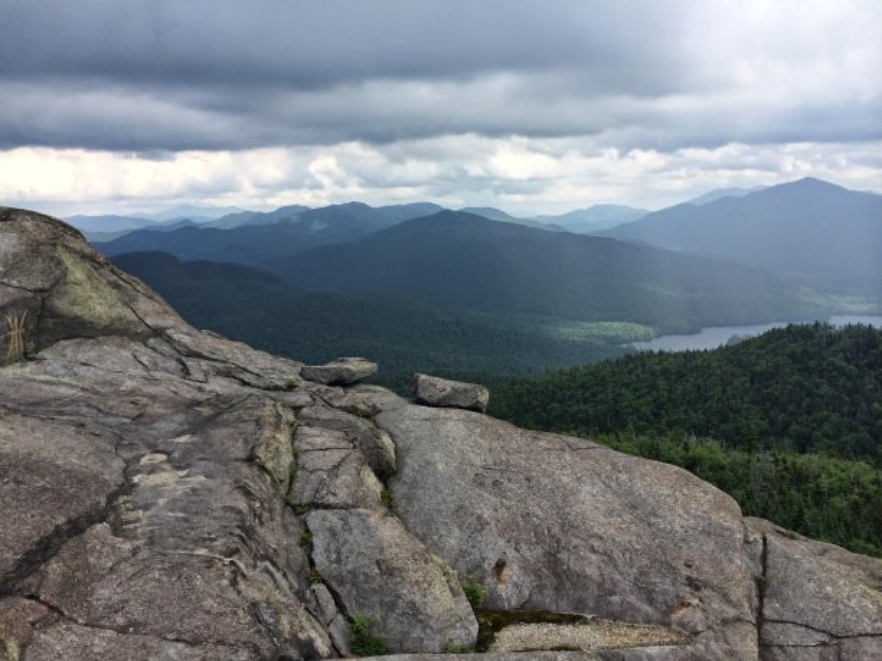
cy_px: 330
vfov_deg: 46.8
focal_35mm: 30
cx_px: 441
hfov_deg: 60.0
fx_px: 764
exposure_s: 1/1580
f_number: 2.2
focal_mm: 4.12
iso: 32
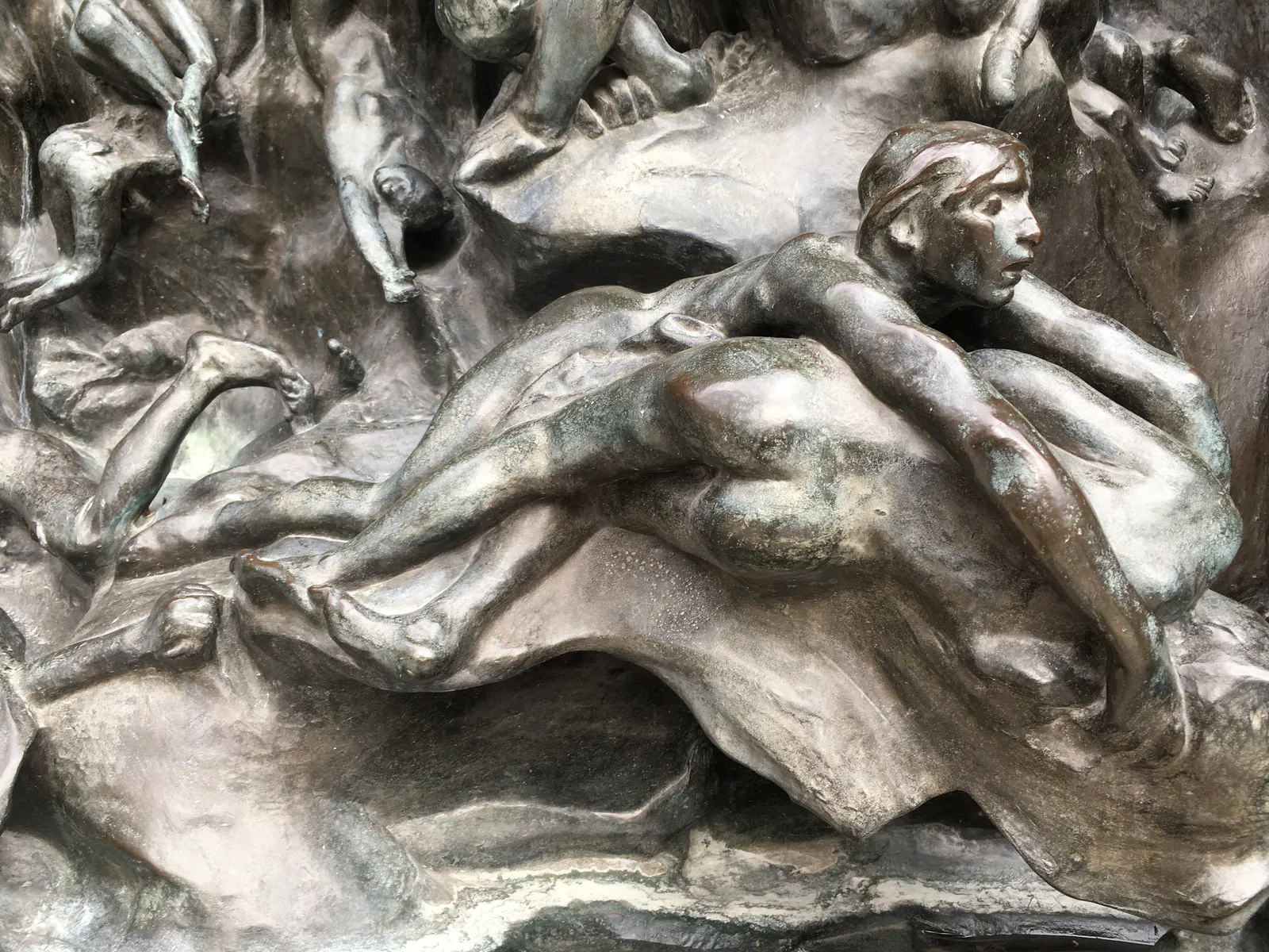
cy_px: 476
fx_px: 1063
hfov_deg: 61.7
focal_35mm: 29
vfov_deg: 48.2
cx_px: 634
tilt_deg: -2.6
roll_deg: -1.8
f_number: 2.2
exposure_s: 1/60
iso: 25
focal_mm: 4.15
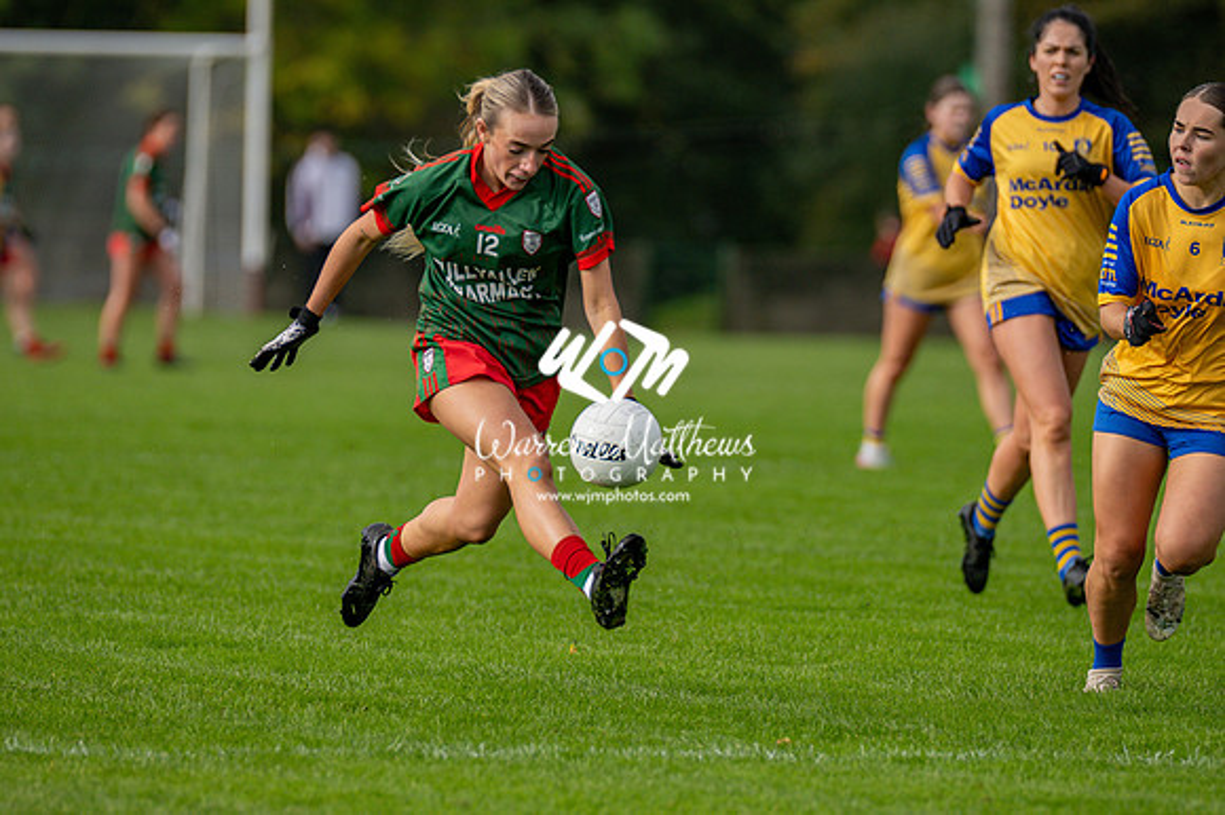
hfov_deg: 5.5
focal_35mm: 375
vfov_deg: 3.7
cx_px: 612
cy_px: 408
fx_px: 12753
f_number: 2.8
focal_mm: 250
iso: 280
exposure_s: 1/3200
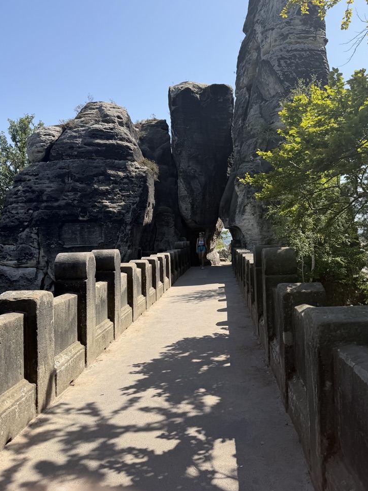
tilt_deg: +4.3
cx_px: 212
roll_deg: -0.2
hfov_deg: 46.6
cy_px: 223
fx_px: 425
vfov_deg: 59.9
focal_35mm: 30
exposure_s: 1/3145
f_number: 1.78
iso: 80
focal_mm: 6.76
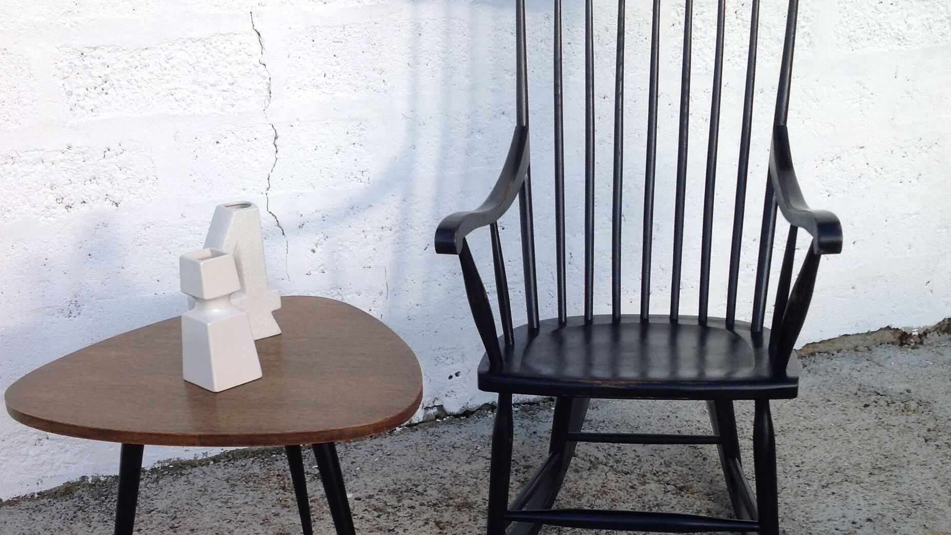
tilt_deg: -25.6
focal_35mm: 53
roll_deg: +1.6
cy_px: 431
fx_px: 1336
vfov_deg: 22.3
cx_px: 487
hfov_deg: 39.2
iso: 50
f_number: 2.4
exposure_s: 1/581
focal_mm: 4.28
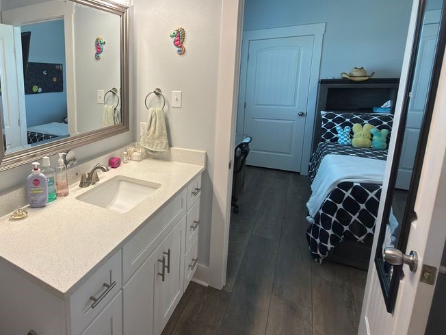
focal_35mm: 22
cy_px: 127
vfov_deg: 60.3
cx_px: 100
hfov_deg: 70.1
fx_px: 283
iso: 50
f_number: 2.2
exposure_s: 1/60
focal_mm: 2.2
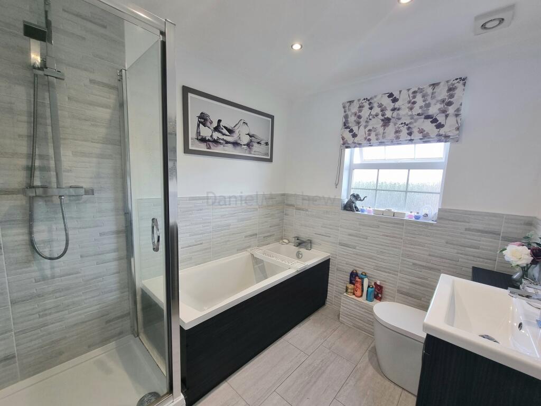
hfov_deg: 106.2
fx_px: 203
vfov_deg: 89.9
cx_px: 270
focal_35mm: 13
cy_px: 203
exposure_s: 1/50
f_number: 2.2
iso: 50
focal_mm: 2.2
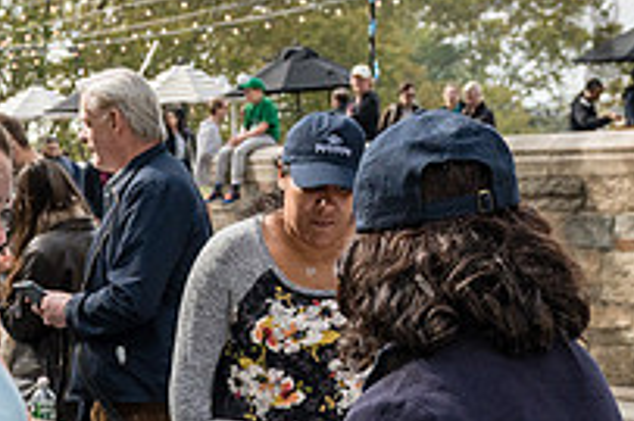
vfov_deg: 13.9
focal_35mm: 94
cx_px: 165
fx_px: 1654
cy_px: 558
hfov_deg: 21.5
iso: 1000
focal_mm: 24
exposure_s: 1/2500
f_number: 5
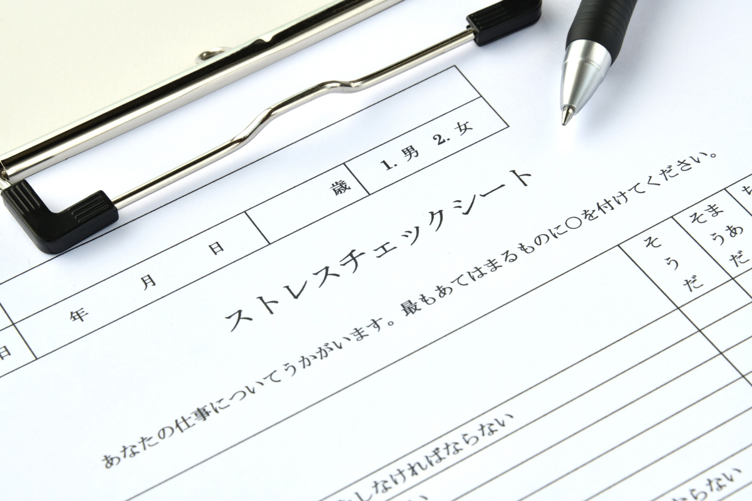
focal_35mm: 135
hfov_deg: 15.2
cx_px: 376
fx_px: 2820
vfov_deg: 10.2
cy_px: 250
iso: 640
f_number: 18
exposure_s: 1/40
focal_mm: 135
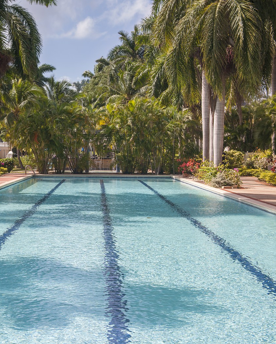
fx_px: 613
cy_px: 171
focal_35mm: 60
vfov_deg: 31.4
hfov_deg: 24.6
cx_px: 23
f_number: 6.3
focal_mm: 42
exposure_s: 1/320
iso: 100
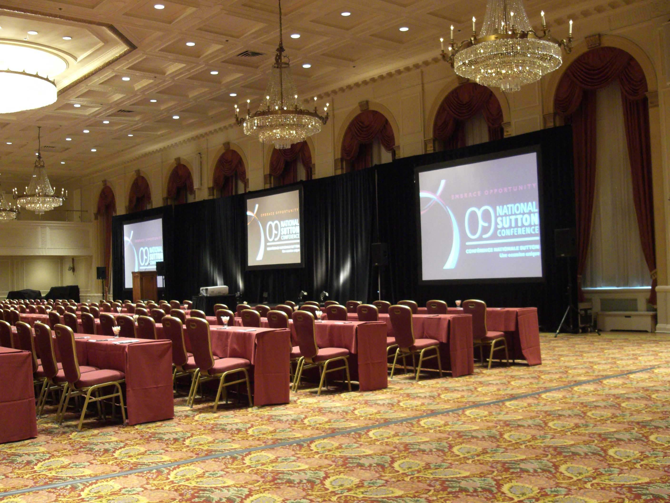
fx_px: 735
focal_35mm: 38
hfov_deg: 49.0
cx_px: 335
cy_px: 252
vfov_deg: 37.7
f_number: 3.1
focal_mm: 6.3
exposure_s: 1/8
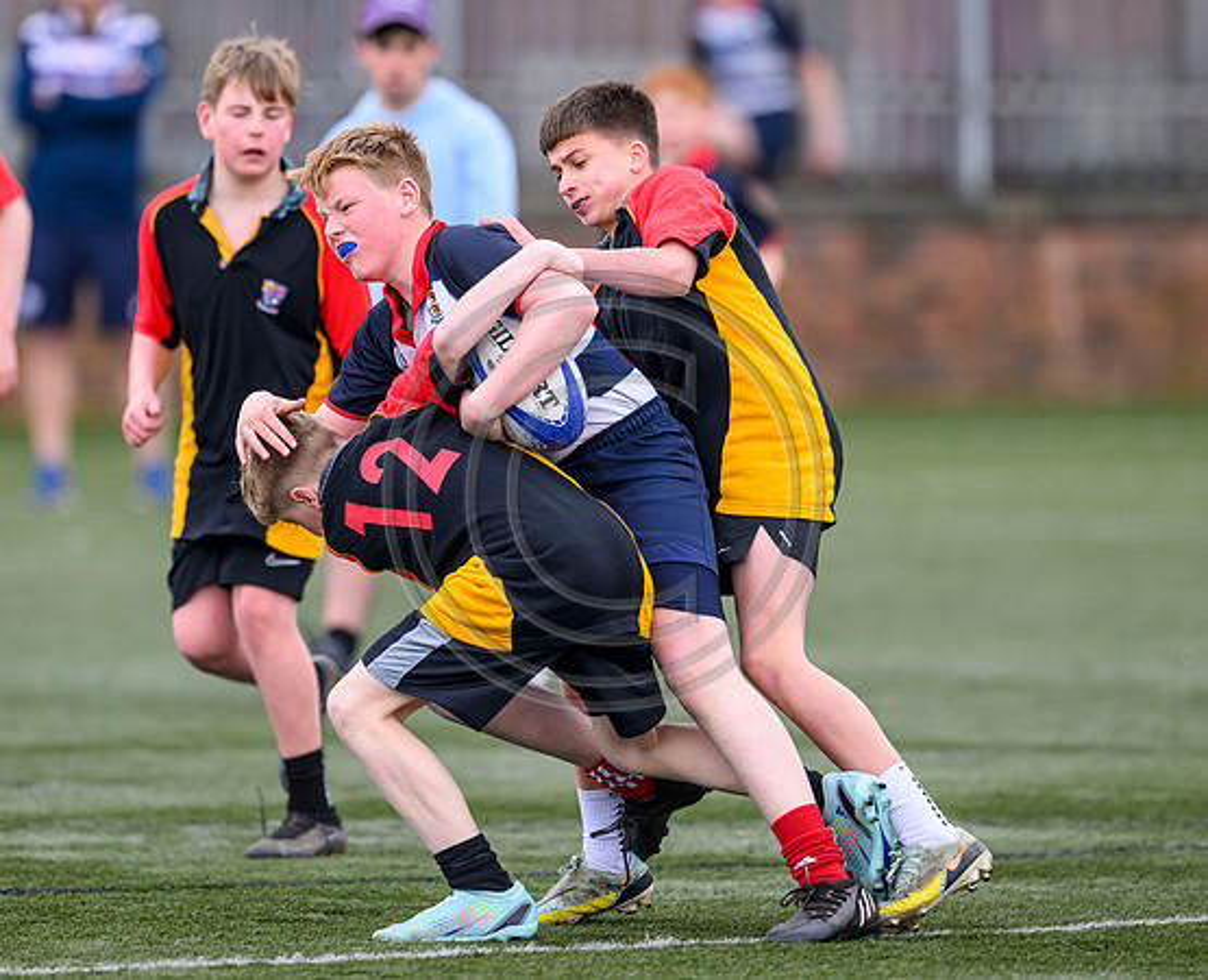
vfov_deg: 3.1
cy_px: 443
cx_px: 612
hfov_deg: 3.9
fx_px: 17895
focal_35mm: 498
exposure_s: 1/2000
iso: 640
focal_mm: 400
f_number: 3.5
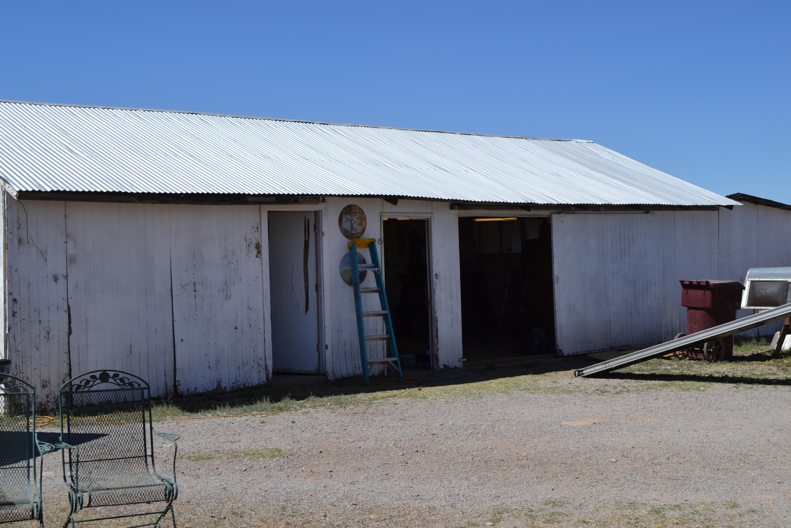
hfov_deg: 38.9
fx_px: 1120
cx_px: 396
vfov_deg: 26.5
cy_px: 264
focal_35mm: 51
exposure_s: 1/320
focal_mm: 34
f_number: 9
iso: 100
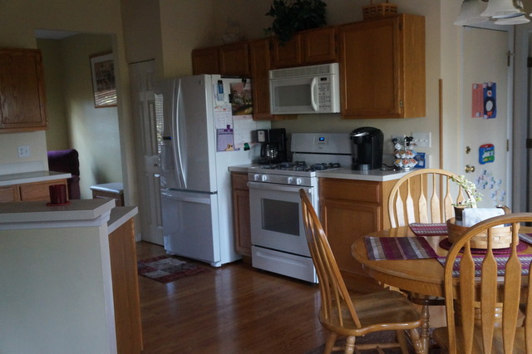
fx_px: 532
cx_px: 266
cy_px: 177
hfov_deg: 53.2
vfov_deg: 36.8
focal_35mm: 36
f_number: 4
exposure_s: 1/100
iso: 3200
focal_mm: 24
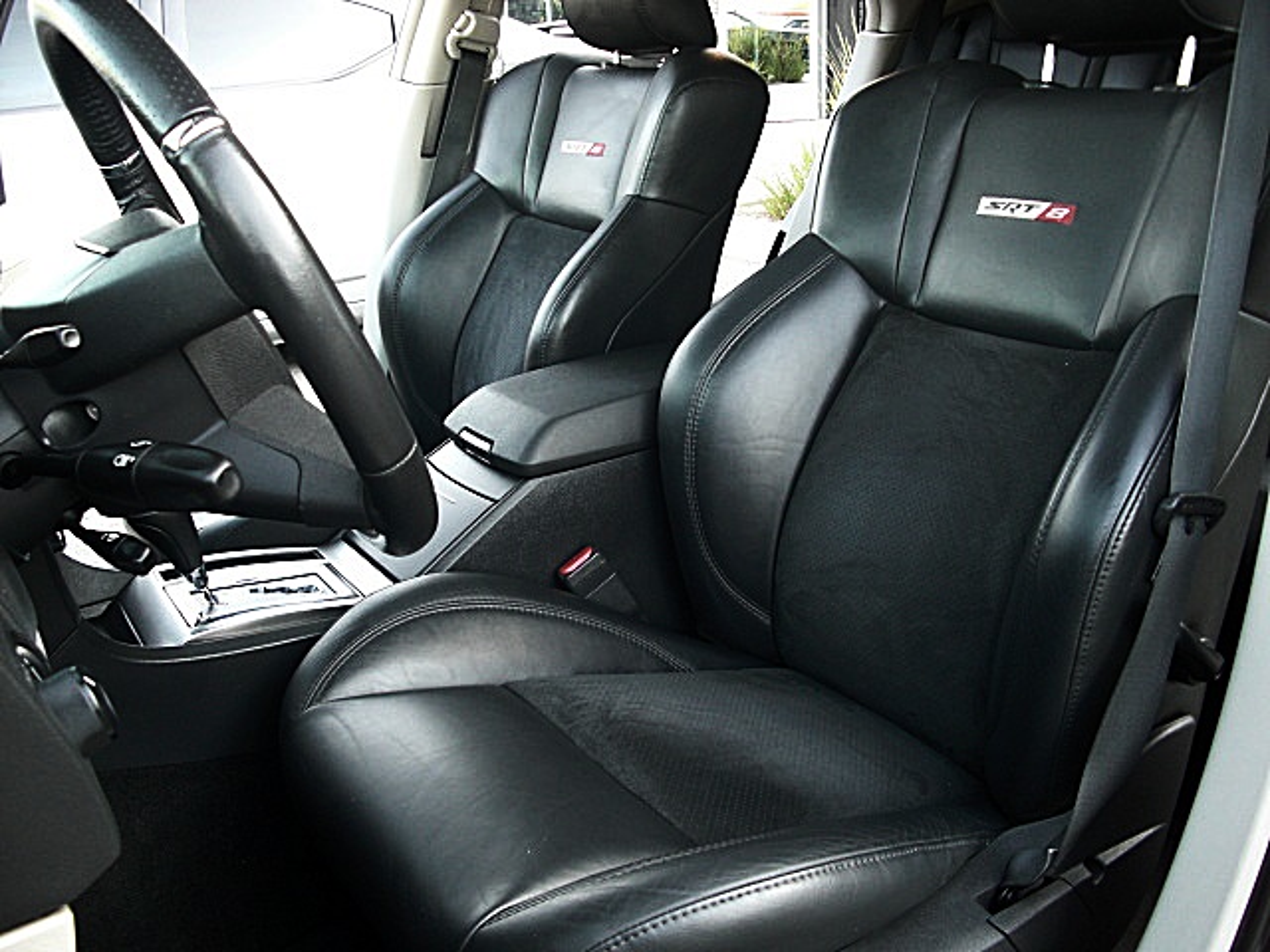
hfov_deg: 51.4
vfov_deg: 39.7
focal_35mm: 36
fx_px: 1321
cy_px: 476
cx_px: 635
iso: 200
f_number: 2.8
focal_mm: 6.3
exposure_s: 1/60
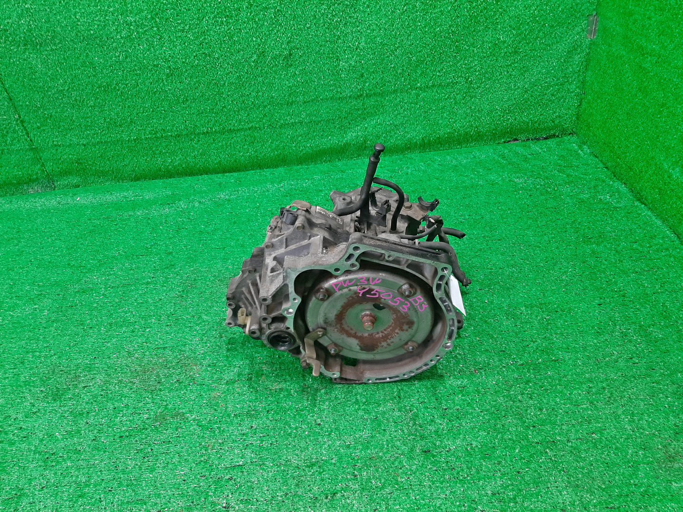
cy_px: 256
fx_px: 513
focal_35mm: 26
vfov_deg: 53.1
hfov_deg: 67.3
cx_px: 342
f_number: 1.7
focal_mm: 3.93
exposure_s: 1/50
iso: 117
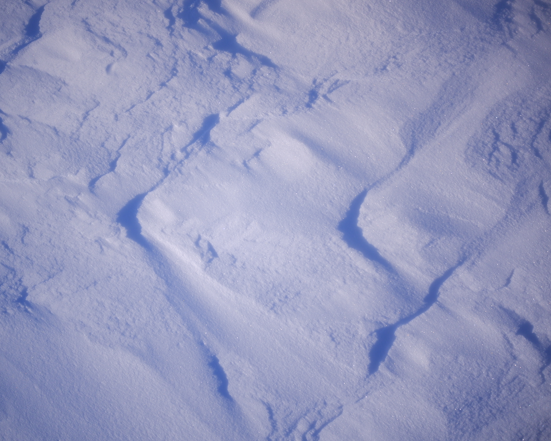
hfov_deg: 39.5
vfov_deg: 32.1
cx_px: 244
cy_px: 219
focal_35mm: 47
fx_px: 766
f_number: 2.8
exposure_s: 1/7000
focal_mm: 27
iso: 250
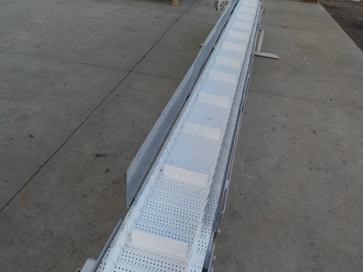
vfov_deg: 46.8
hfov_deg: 60.0
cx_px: 182
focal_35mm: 30
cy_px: 136
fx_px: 315
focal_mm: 4.1
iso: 125
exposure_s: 1/160
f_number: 3.3
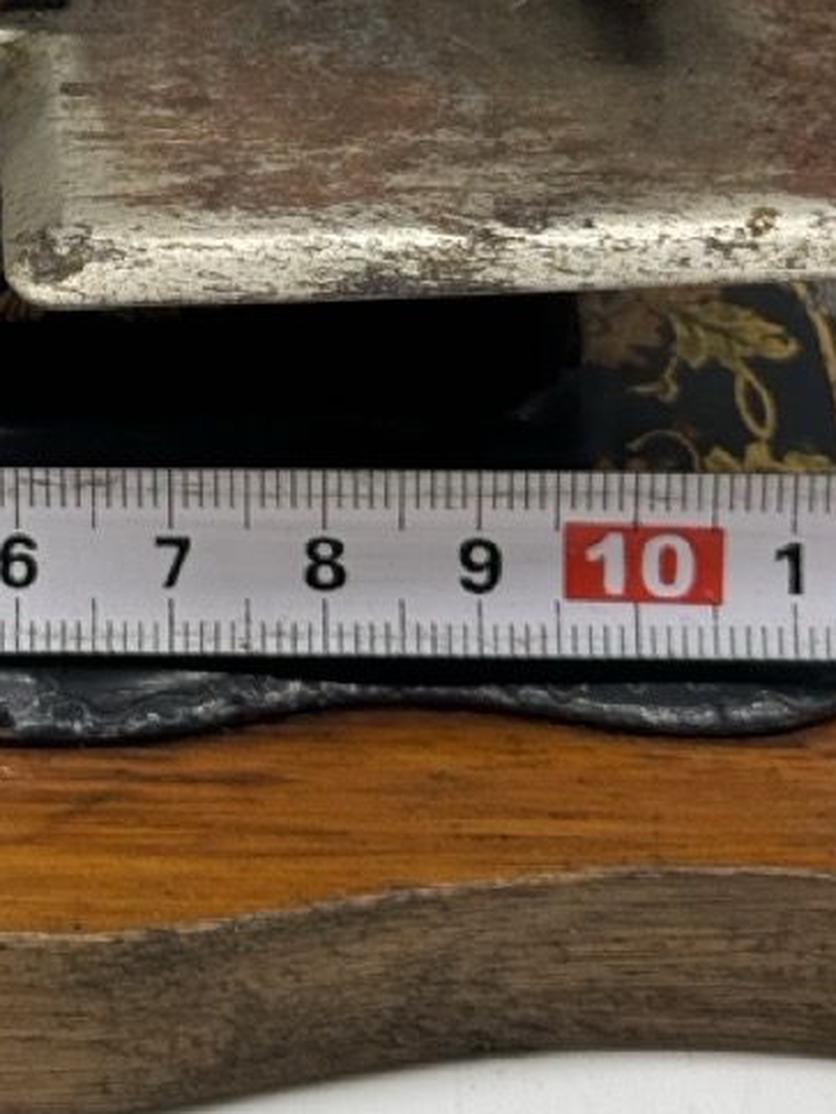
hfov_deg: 11.6
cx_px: -5
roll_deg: +1.6
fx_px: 4090
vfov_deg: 15.1
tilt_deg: -32.0
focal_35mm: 127
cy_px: -120
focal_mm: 6.76
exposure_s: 1/374
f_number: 1.78
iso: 64
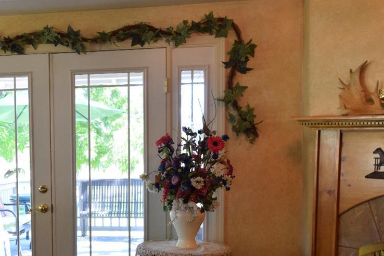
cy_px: 209
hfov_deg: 31.0
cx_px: 21
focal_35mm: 61
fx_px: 651
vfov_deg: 21.9
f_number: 4
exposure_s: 1/60
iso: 560
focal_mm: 20
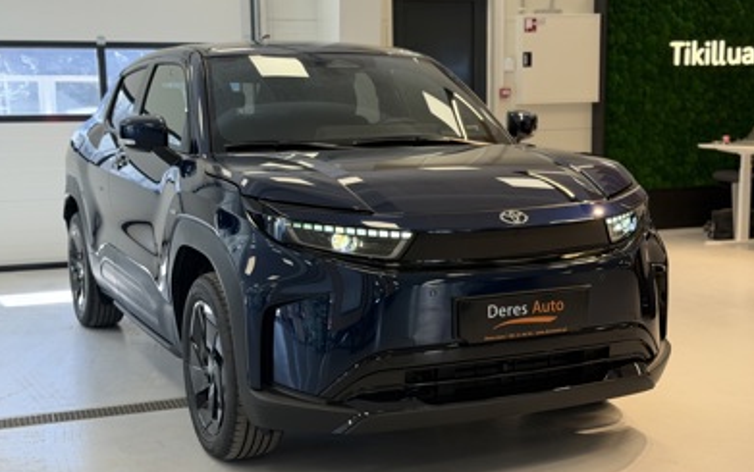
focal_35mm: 52
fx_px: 1069
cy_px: 254
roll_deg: +1.0
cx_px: 378
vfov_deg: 24.9
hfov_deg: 38.8
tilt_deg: -8.3
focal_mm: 6.76
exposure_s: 1/266
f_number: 1.78
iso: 160
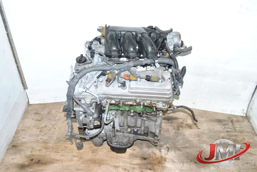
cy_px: 86
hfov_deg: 57.2
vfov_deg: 40.1
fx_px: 236
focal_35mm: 33
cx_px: 128
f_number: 9
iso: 800
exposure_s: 1/60
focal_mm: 22
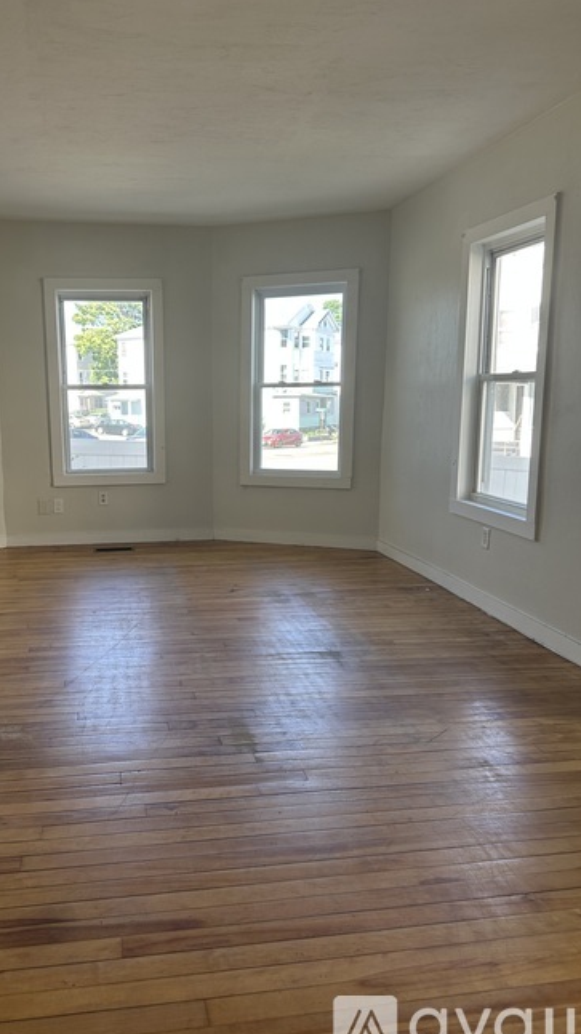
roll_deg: +0.7
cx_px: 192
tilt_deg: -8.3
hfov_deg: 42.3
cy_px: 526
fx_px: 740
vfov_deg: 69.9
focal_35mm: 27
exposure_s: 1/162
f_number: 1.78
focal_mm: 6.86
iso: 80
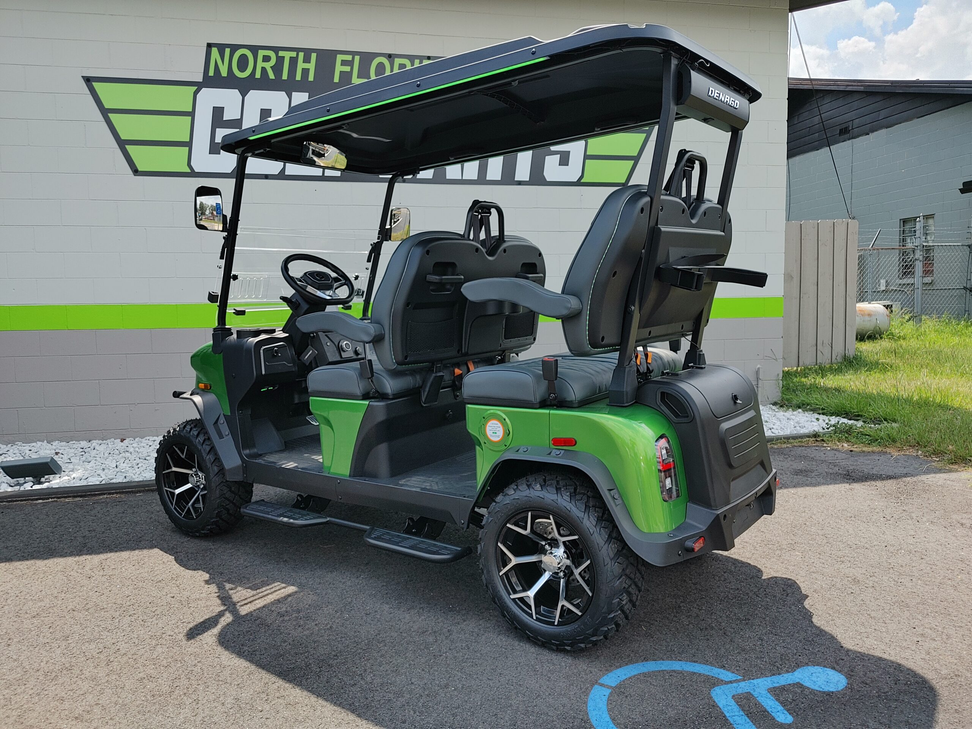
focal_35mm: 26
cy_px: 364
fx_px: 730
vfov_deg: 53.1
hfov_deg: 67.3
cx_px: 486
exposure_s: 1/1149
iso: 50
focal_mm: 4.81
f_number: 1.8
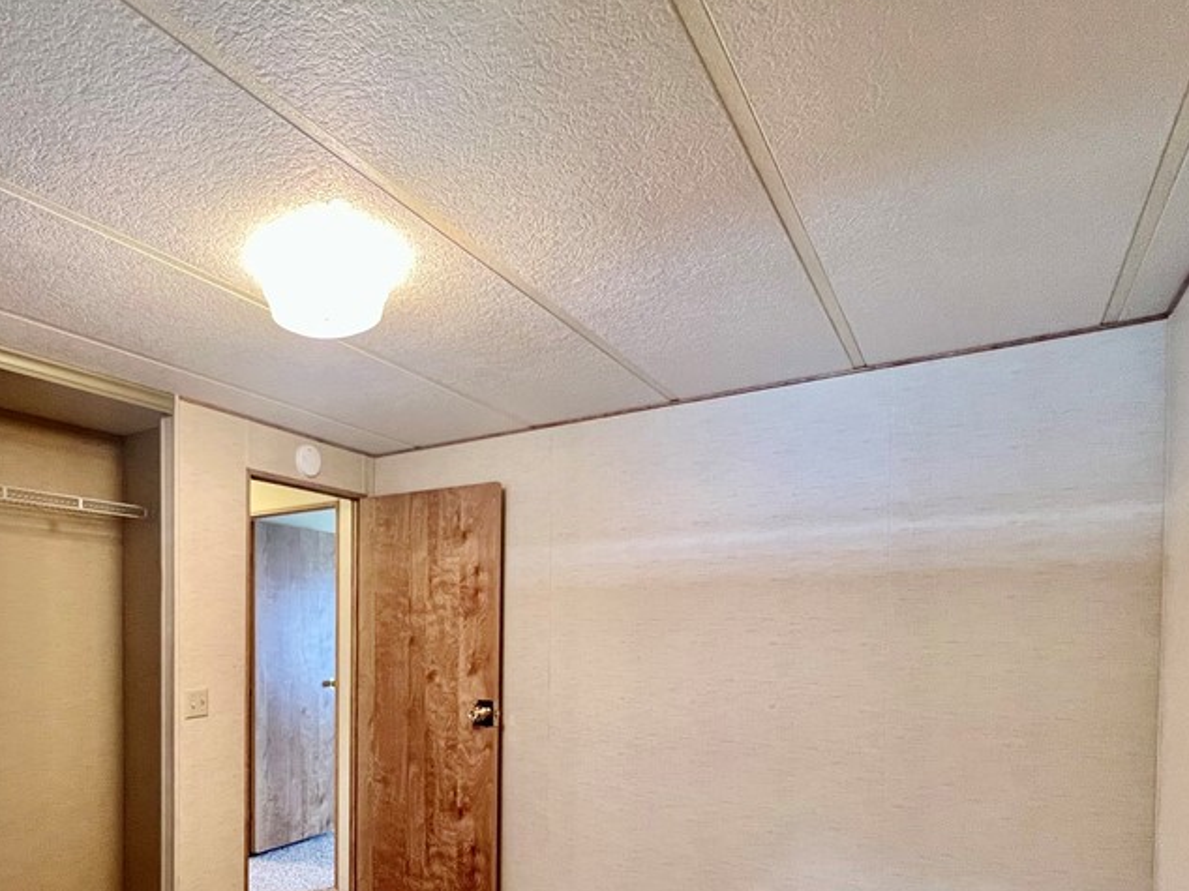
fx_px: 721
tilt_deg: -2.4
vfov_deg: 60.5
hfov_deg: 76.1
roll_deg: +0.1
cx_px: 383
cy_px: 651
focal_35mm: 21
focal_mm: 1.57
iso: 250
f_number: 1.8
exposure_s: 1/60
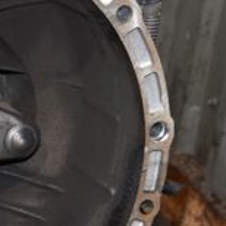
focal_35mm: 169
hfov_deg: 10.1
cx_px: -97
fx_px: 1248
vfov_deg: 10.3
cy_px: 125
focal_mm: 32
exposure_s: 1/60
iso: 1600
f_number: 5.6
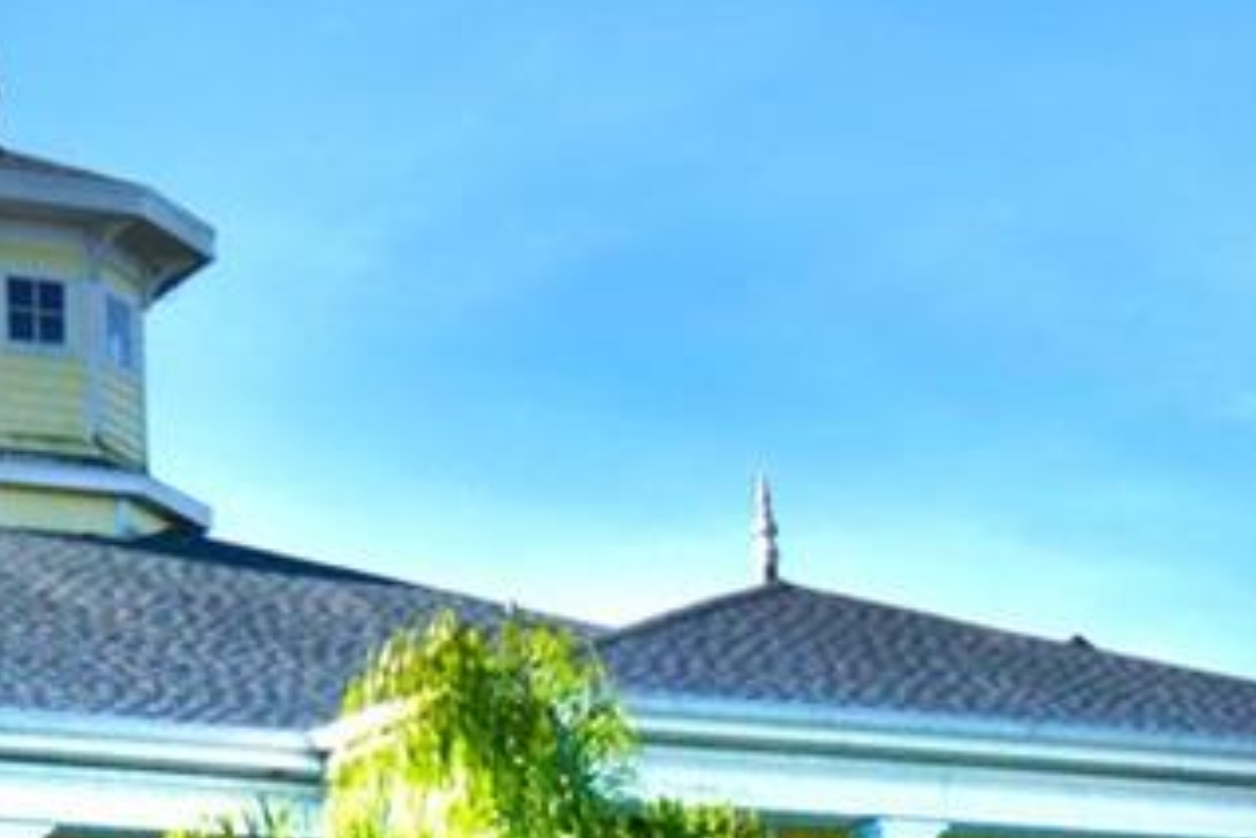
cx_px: 1126
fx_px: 5268
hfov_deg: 13.5
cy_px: 1514
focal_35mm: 151
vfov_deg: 8.7
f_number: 16
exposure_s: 1/500
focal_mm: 20
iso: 800
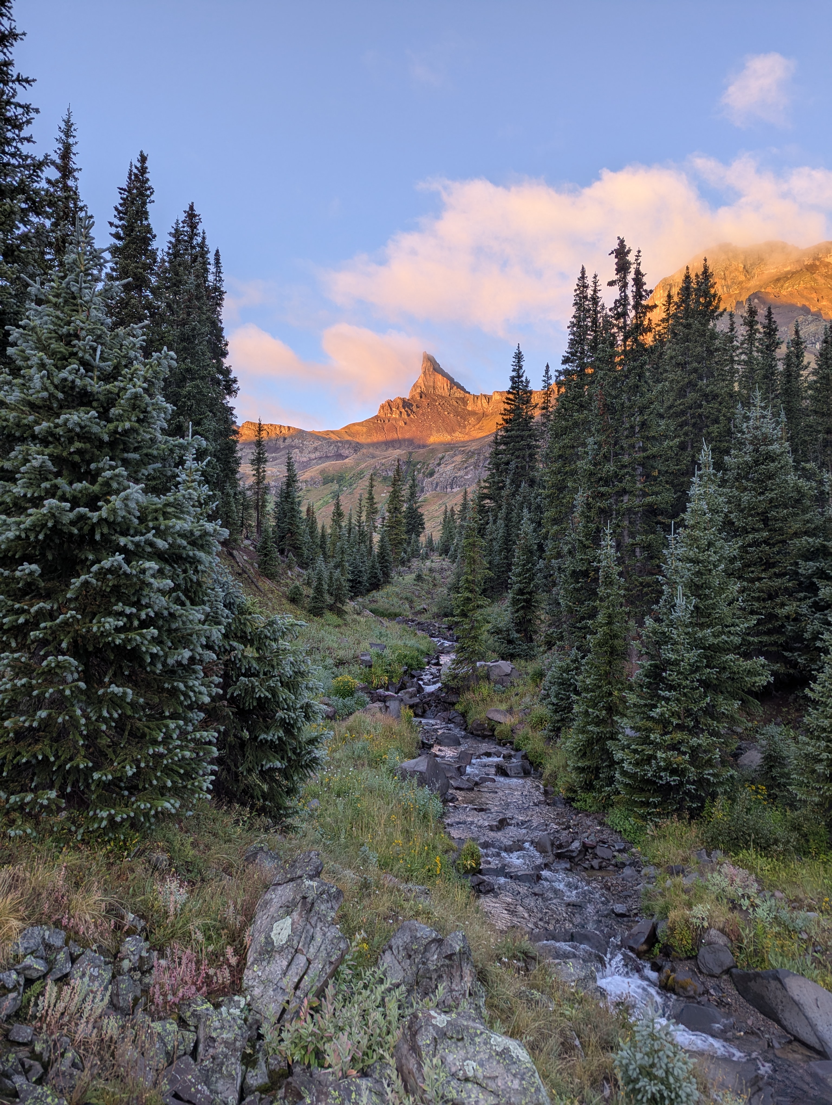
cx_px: 416
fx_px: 767
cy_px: 552
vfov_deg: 71.5
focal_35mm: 24
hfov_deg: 56.9
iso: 42
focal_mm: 6.81
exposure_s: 1/212
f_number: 1.85
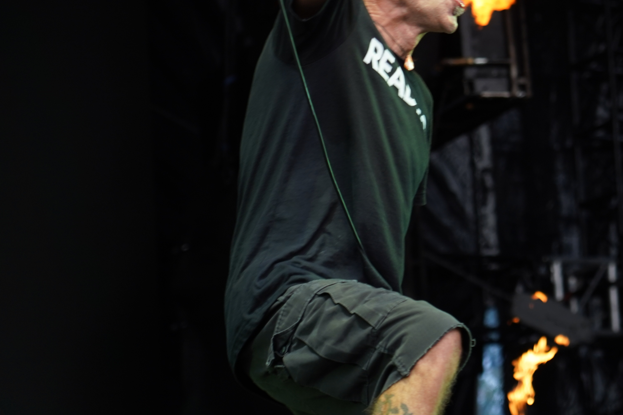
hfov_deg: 11.4
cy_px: 5
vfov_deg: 7.6
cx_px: 592
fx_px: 3097
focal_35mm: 179
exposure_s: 1/100
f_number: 4
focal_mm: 90
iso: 320
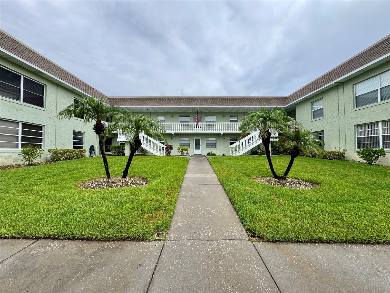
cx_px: 195
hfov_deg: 102.1
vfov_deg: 85.7
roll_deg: -0.2
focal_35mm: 14
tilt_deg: +1.1
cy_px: 146
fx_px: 158
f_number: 2.2
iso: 40
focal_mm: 2.22
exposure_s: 1/357
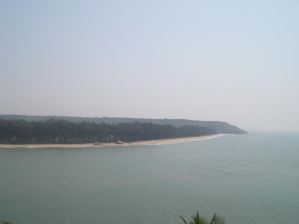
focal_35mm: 38
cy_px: 112
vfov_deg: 37.7
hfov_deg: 49.0
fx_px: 328
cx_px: 150
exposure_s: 1/341
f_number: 7.6
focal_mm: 8
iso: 100
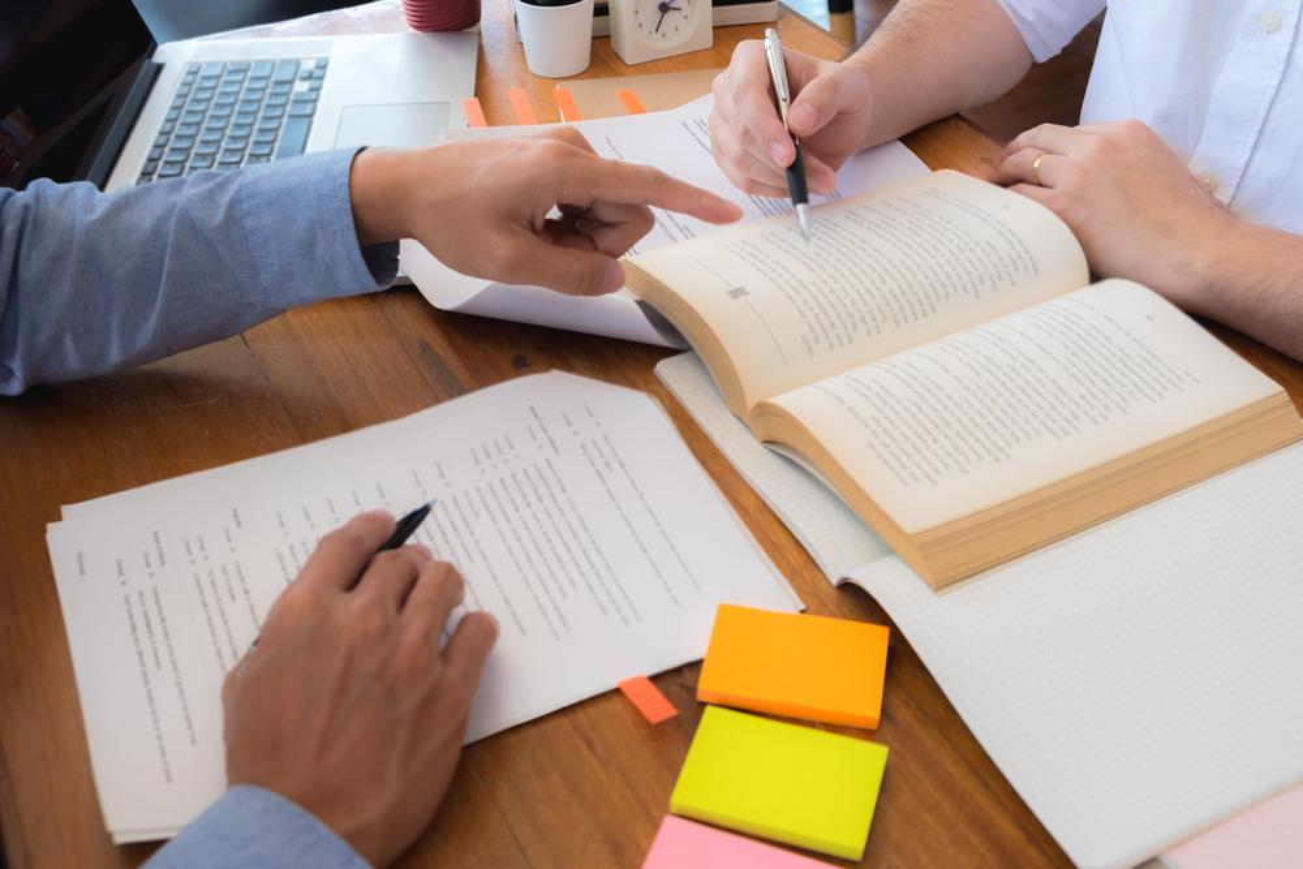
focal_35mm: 36
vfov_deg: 36.9
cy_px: 434
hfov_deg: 53.1
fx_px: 1303
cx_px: 652
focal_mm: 24.3
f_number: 4.5
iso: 400
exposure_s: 1/60
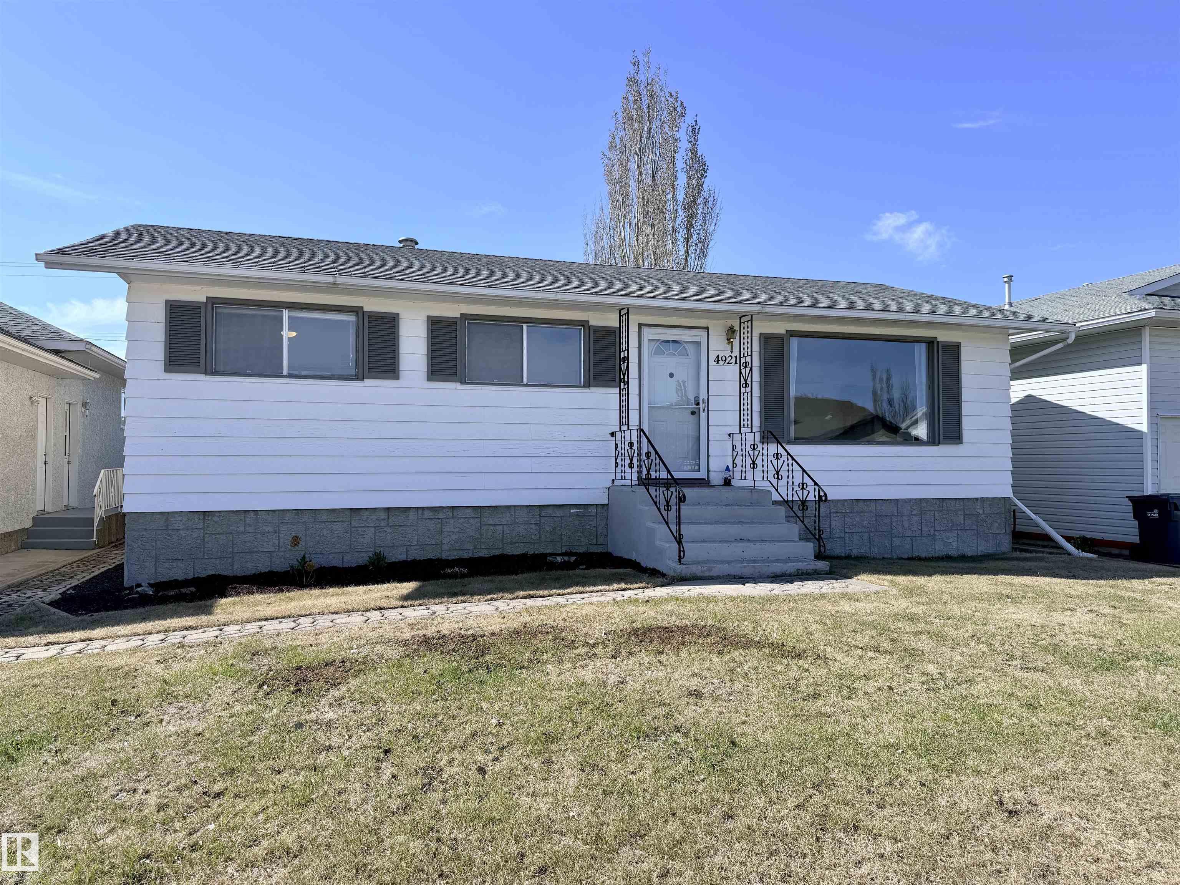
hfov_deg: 71.6
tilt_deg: +0.9
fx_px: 818
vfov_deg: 56.8
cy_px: 442
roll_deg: -0.1
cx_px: 590
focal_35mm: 24
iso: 80
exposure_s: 1/3759
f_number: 1.78
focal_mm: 6.76
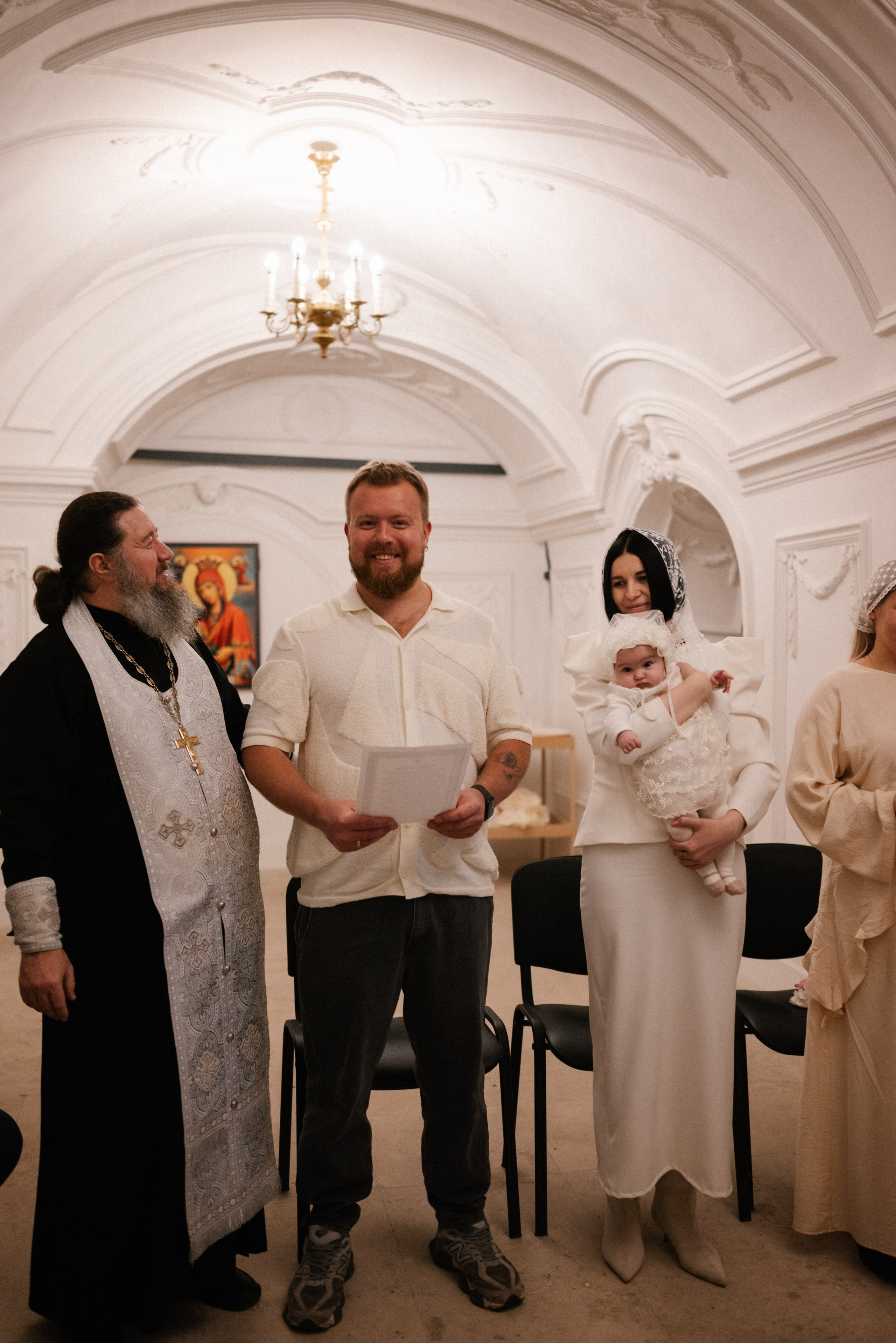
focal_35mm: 35
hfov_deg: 37.9
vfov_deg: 54.4
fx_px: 1305
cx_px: 448
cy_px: 672
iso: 800
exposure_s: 1/250
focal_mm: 35
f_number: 1.8
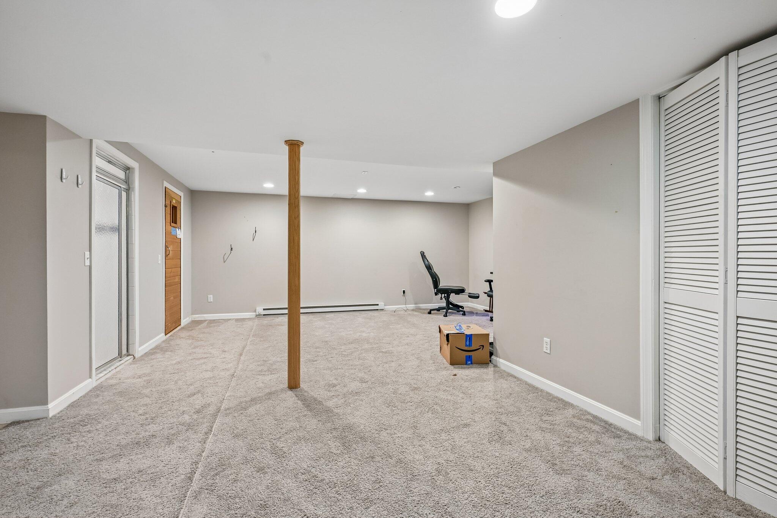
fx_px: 345
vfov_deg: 73.7
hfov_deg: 96.7
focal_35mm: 16
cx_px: 388
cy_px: 259
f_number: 8
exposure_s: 1/4
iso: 400
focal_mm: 16
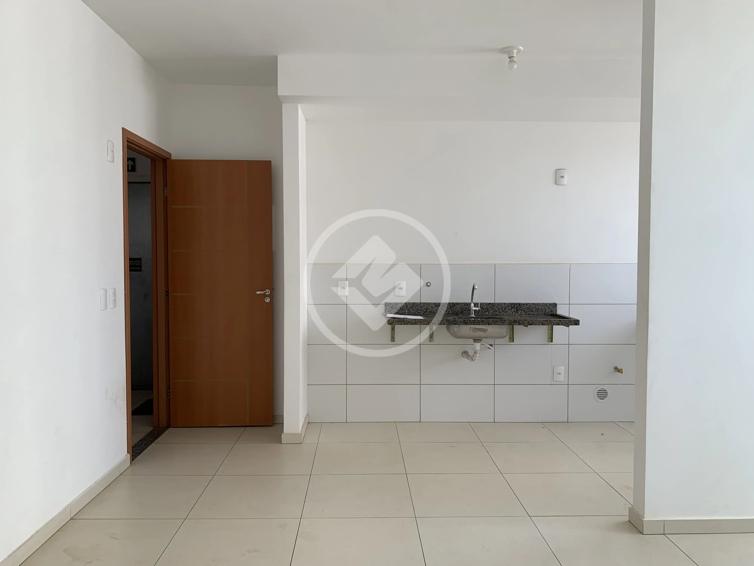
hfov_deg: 67.3
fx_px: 566
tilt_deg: -3.5
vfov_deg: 53.1
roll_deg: +0.6
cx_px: 377
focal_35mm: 26
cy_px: 283
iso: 25
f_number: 1.8
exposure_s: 1/165
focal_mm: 4.25
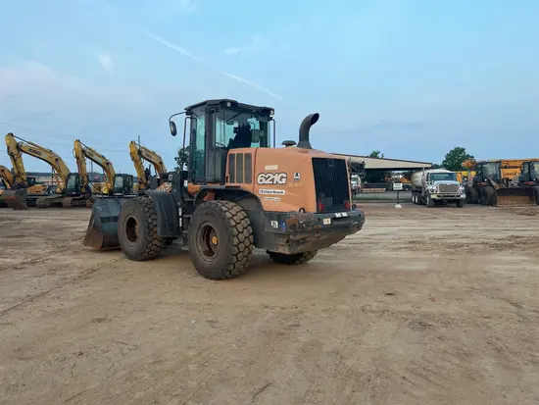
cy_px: 202
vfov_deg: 53.1
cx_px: 270
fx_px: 405
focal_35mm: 26
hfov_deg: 67.3
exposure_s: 1/170
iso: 40
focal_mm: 5.1
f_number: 1.6
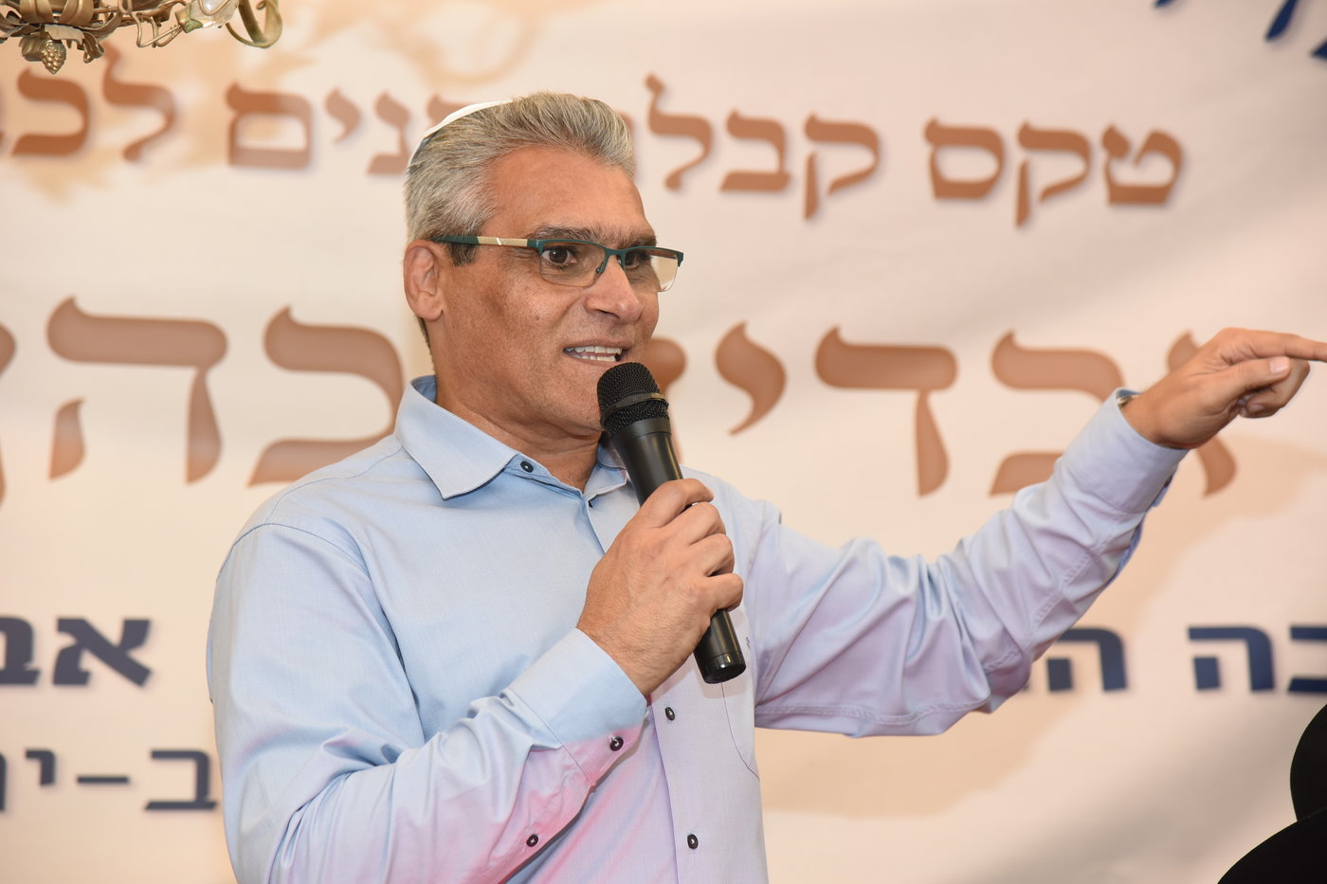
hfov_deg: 18.3
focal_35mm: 112
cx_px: 664
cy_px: 442
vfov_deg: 12.2
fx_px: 4128
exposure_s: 1/125
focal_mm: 112
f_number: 5
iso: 1250
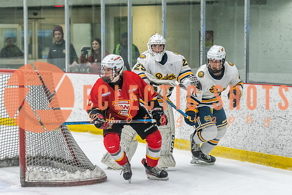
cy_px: 97
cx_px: 188
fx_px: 1174
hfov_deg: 14.2
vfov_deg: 9.5
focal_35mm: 145
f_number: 2.8
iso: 3200
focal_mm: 105
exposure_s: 1/800
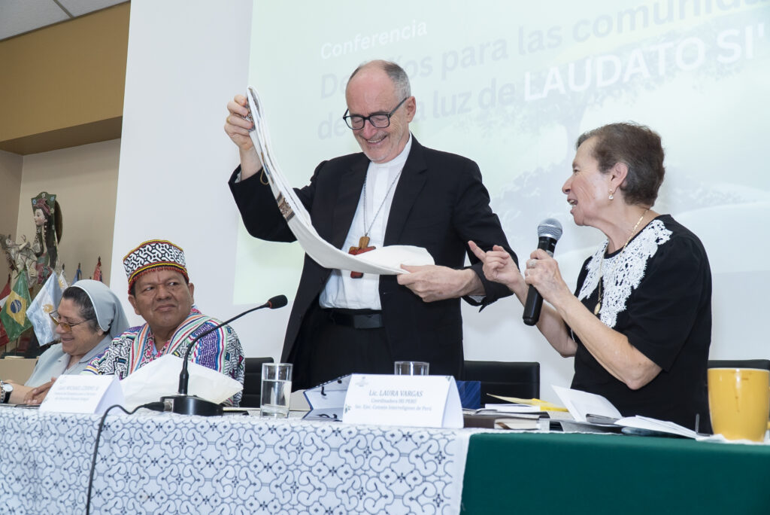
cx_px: 385
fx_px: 920
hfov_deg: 45.4
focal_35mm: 43
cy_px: 258
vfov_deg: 31.2
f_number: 4.5
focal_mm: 29
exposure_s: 1/250
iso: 800
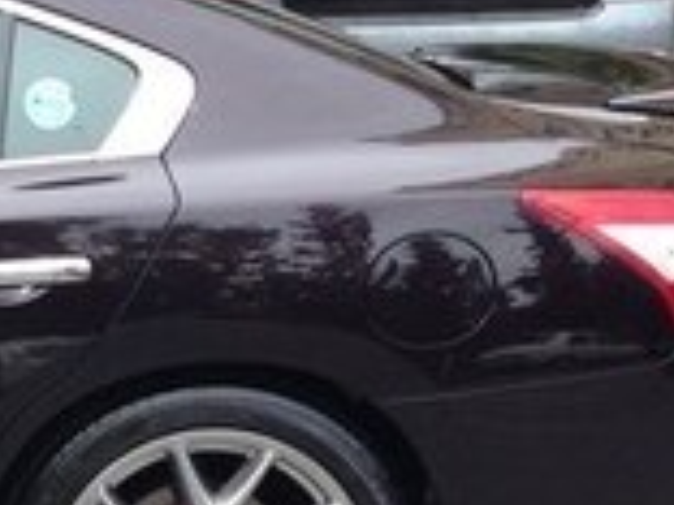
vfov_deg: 10.5
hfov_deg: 12.8
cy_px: 546
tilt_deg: -15.7
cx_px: -523
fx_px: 2726
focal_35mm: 140
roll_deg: +2.3
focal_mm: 4.12
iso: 50
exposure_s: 1/252
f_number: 2.4
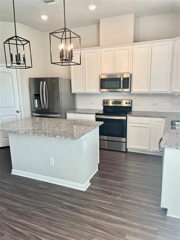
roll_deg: +1.2
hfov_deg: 53.1
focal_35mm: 26
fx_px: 180
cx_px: 90
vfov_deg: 67.3
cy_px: 120
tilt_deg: -11.4
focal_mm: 5.1
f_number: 1.6
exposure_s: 1/120
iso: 50
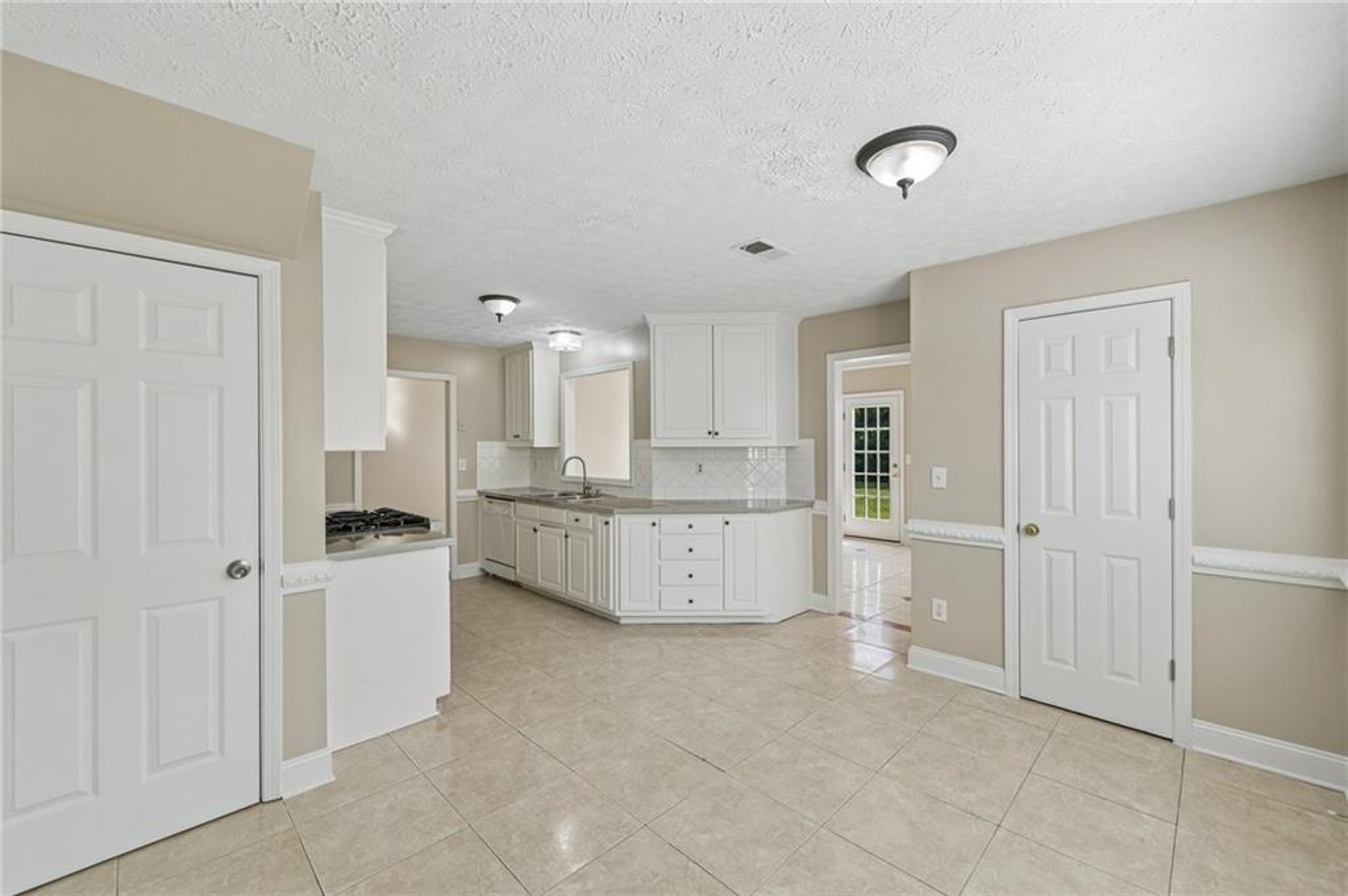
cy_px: 448
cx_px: 674
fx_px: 524
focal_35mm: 14
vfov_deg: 81.1
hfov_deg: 104.3
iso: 200
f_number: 8
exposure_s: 1/50
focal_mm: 14
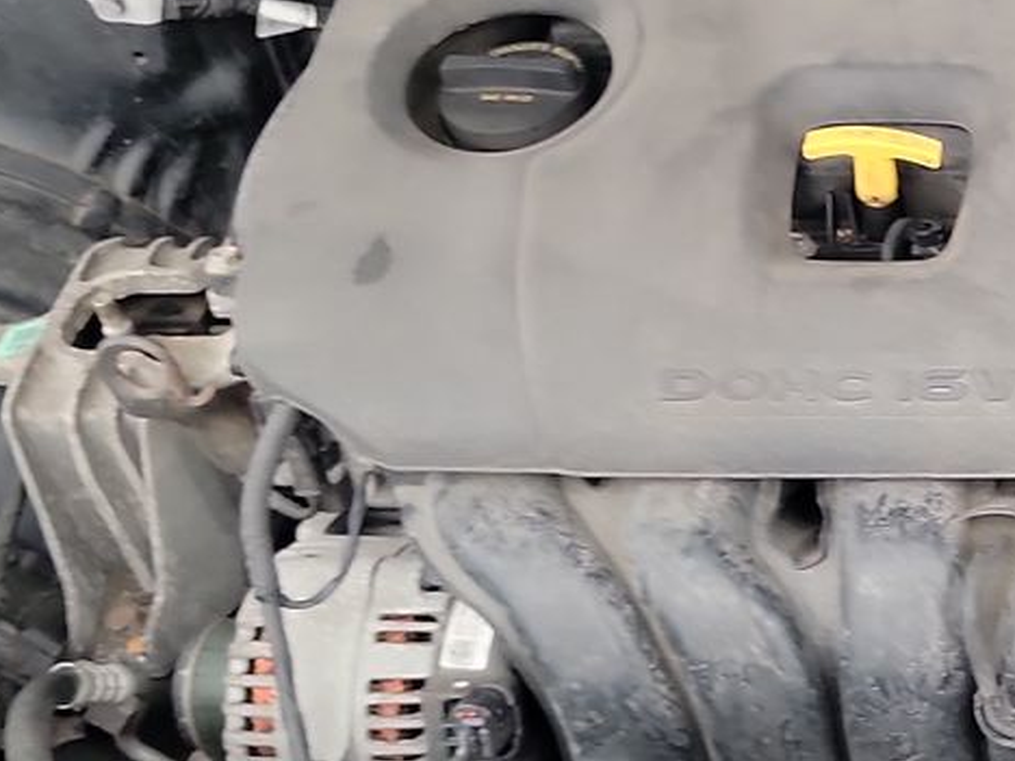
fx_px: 2404
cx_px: 1306
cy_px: 364
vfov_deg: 18.0
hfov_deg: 21.6
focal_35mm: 82
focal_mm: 6.7
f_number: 1.8
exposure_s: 1/59
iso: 307
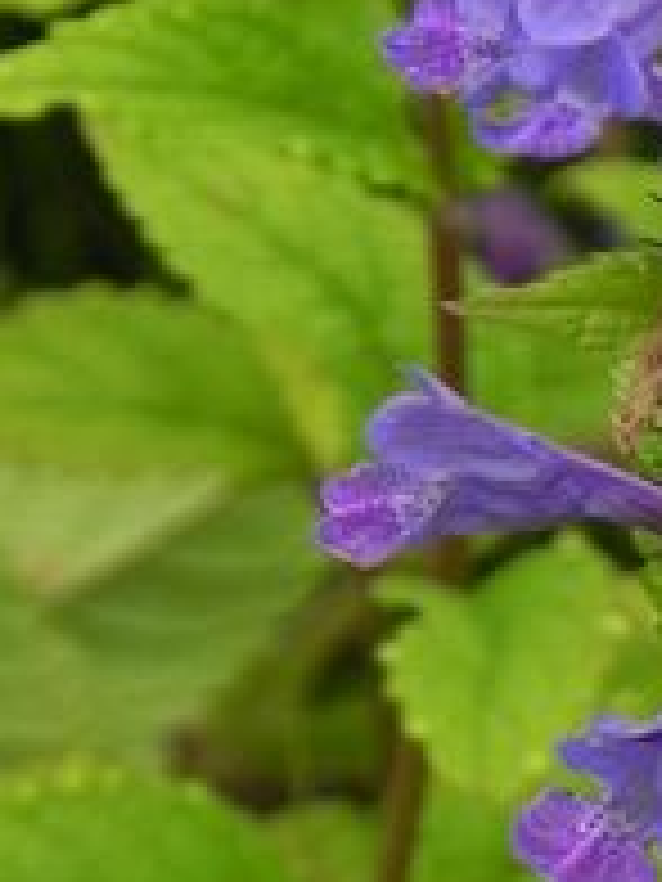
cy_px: 824
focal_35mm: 867
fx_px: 22107
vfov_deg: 2.3
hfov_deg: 1.7
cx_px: 1126
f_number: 5
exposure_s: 1/40
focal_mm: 37.7
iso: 160
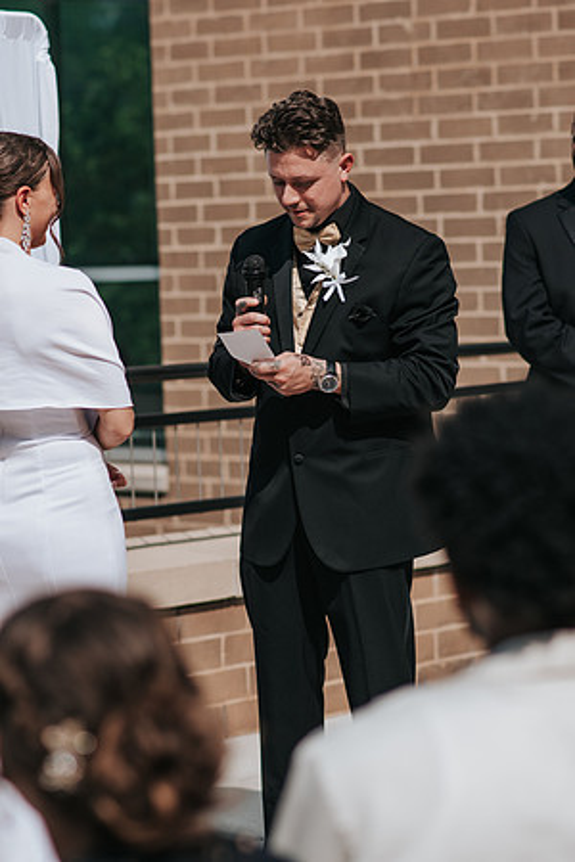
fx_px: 3054
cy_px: 431
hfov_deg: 10.8
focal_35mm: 128
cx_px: 288
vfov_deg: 16.1
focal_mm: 85
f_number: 2.8
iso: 100
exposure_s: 1/3200
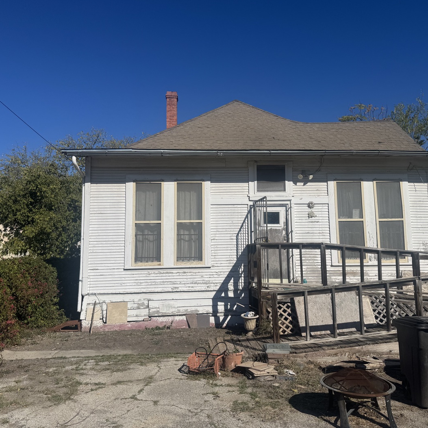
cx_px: 224
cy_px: 211
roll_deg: +1.5
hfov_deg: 55.6
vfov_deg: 55.6
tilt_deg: +6.0
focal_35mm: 29
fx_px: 406
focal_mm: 6.76
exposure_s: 1/10417
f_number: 1.78
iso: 80
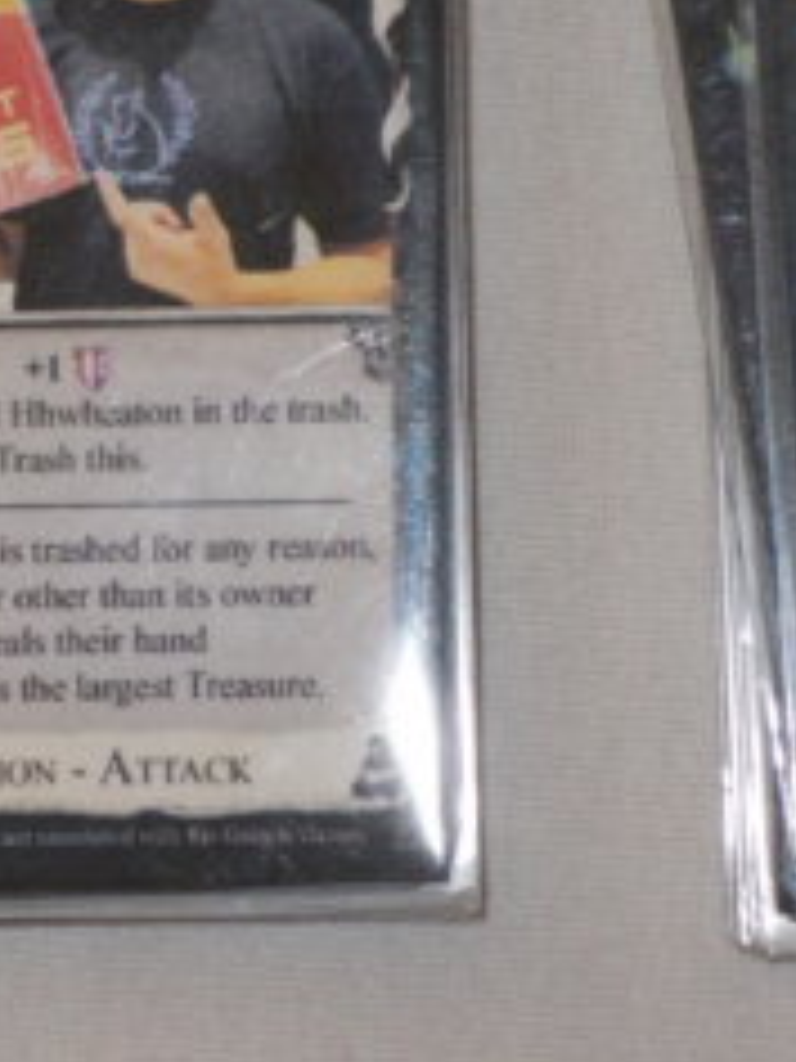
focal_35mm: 210
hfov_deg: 7.1
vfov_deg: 9.4
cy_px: 362
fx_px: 6439
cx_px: 157
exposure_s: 1/100
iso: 400
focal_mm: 16.5
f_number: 5.3
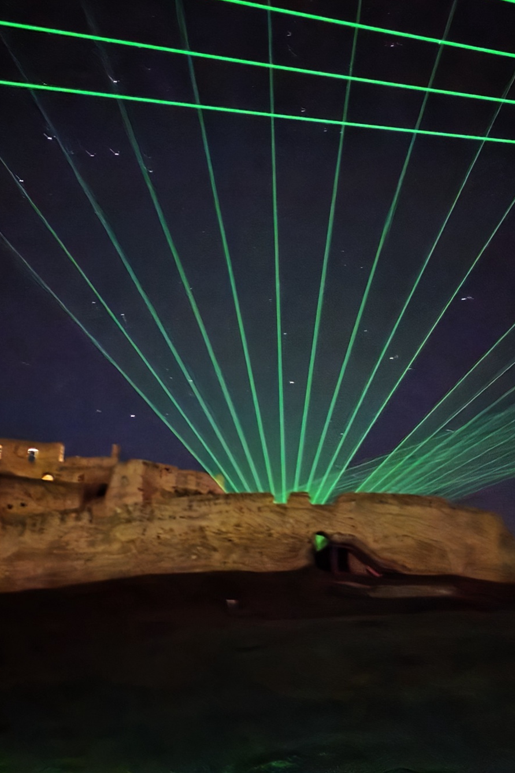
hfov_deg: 38.8
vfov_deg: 55.8
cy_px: 362
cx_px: 283
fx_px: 730
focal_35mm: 34
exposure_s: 1/2
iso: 3200
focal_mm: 6.3
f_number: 1.7
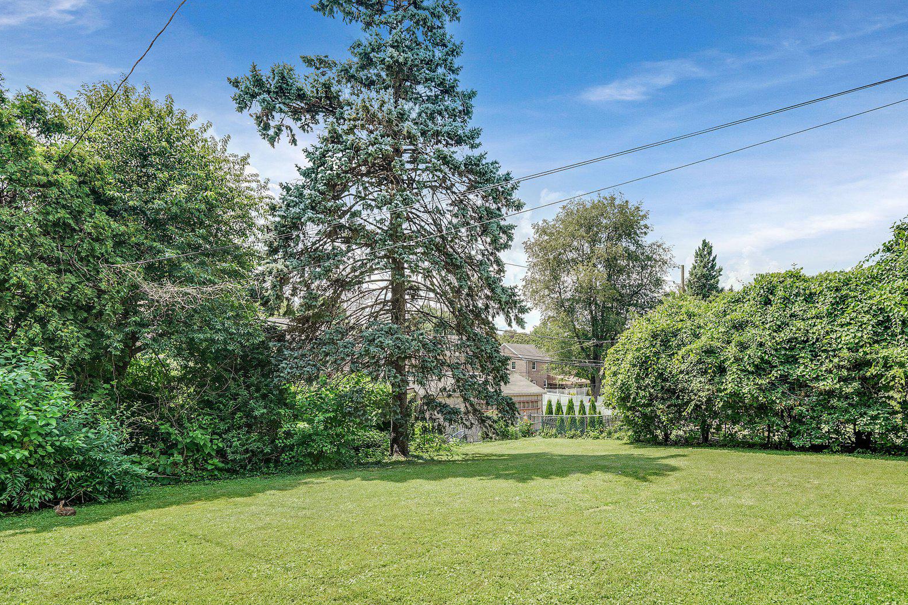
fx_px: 429
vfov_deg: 69.6
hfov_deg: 92.7
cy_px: 368
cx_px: 517
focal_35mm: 17
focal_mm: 13
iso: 100
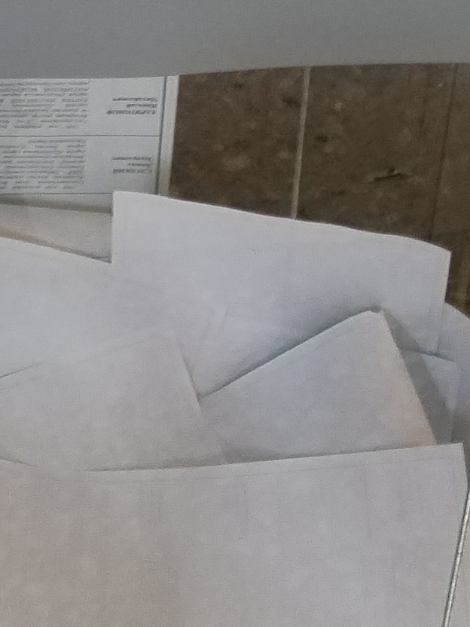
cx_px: -33
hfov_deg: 10.2
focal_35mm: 144
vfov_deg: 13.5
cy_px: -32
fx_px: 2607
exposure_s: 1/33.3
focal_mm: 4.75
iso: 577
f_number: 1.8
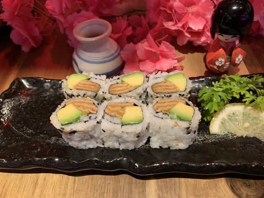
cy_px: 99
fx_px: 198
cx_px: 132
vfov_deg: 53.1
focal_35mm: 26
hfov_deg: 67.3
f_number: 1.8
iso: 320
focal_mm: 4.25
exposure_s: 1/40
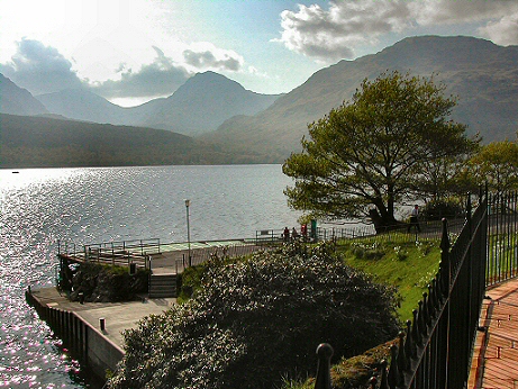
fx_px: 569
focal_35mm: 38
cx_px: 259
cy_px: 194
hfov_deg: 49.0
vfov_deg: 37.7
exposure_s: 1/492
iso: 100
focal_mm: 8
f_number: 7.6
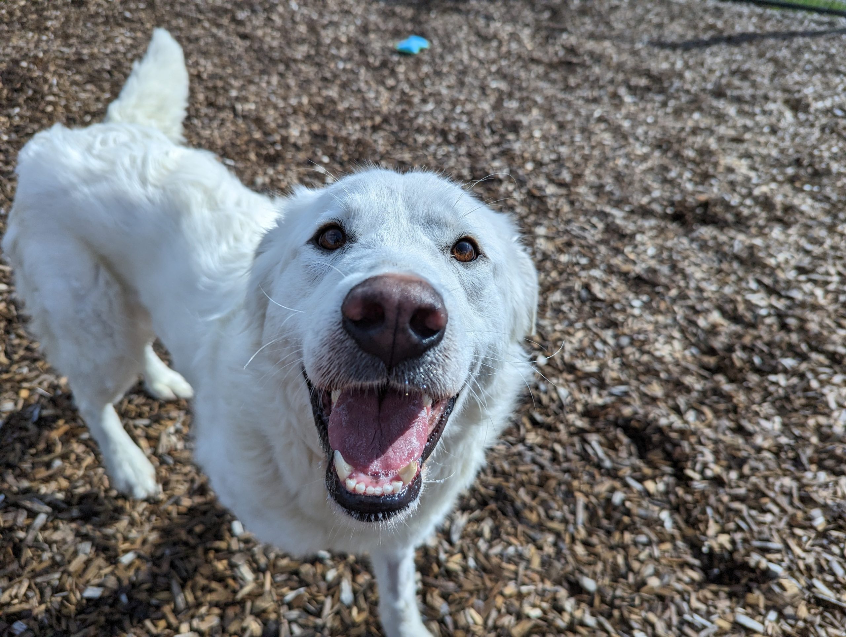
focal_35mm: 24
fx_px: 587
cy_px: 318
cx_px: 423
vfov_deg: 56.9
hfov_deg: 71.5
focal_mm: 6.81
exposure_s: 1/4348
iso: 43
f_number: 1.85
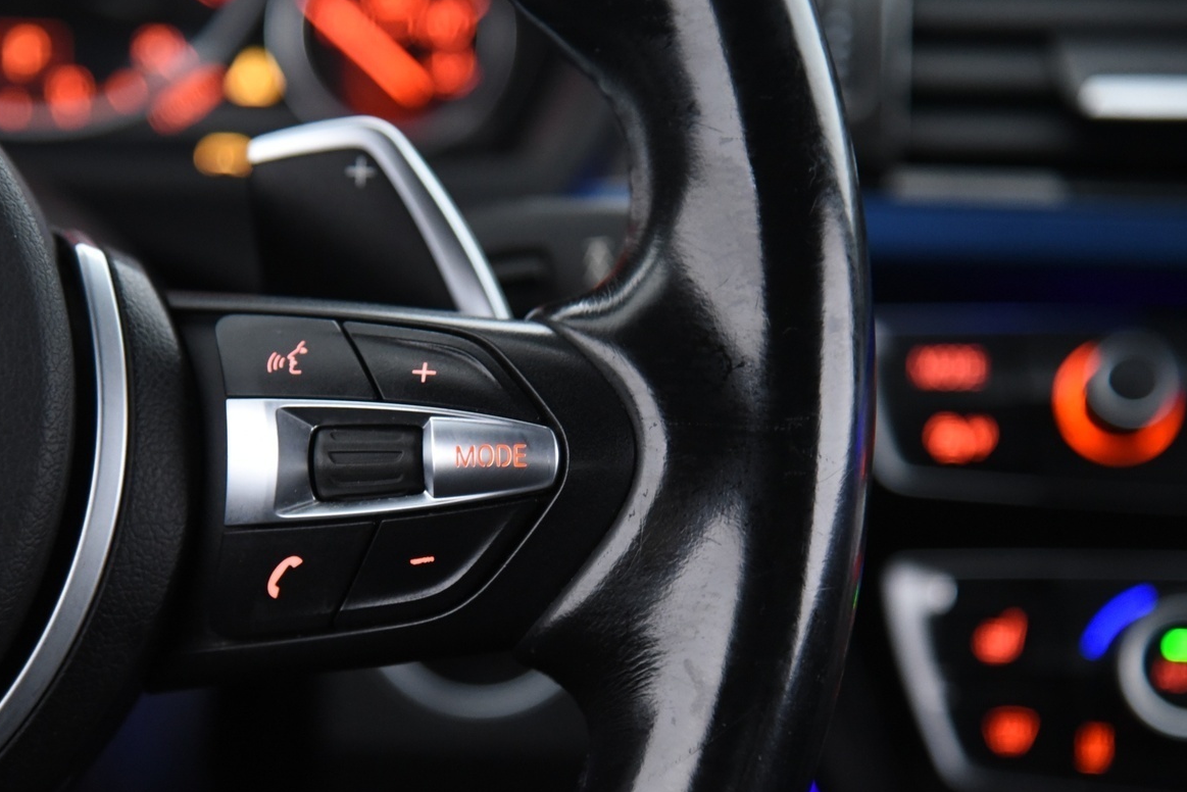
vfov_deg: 8.2
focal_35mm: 167
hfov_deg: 12.3
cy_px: 482
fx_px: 5507
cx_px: 421
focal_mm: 120
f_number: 4
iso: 4000
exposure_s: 1/20
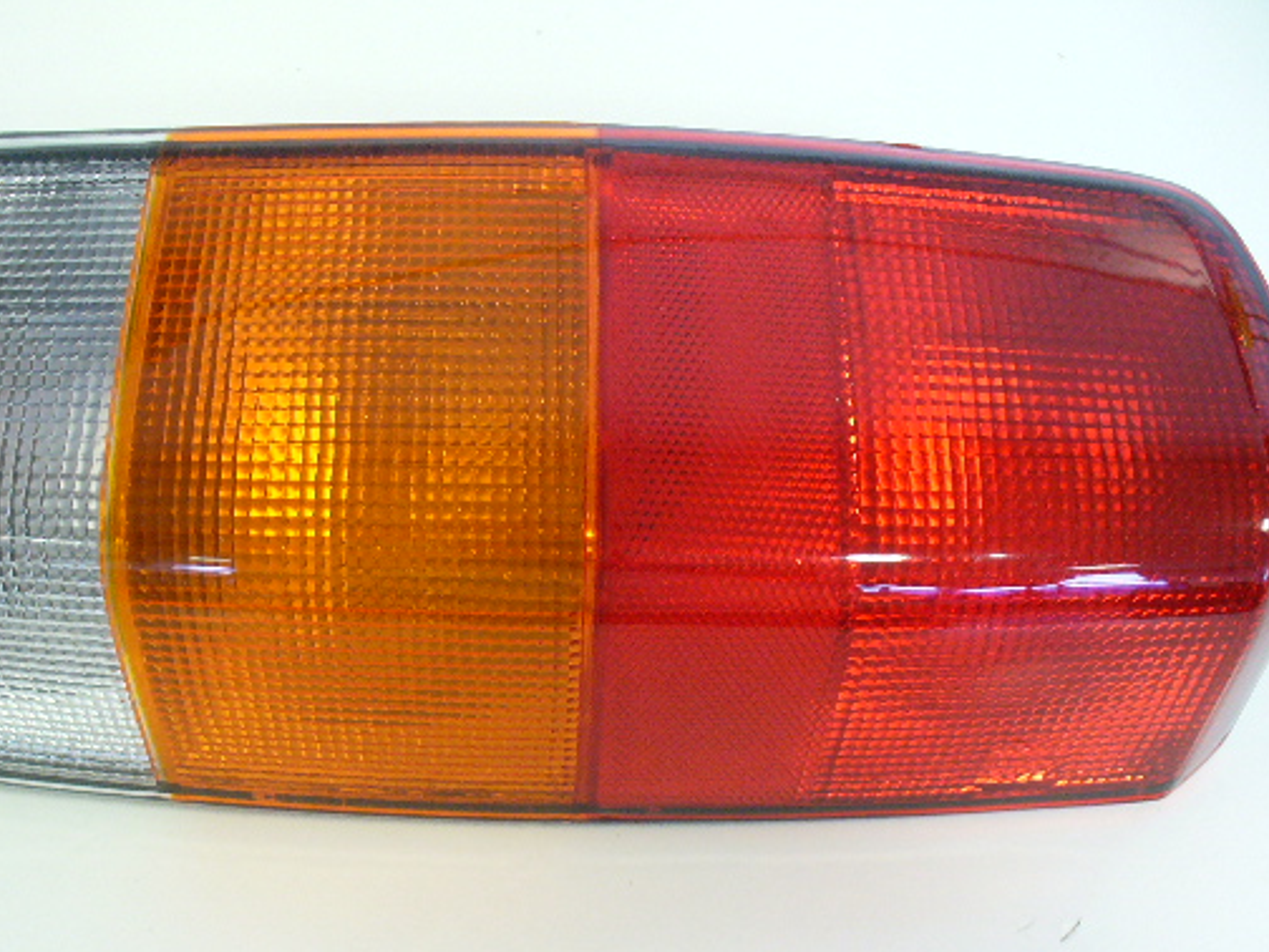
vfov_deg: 30.8
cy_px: 552
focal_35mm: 47
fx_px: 1723
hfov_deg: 40.4
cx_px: 554
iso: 200
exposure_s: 1/10
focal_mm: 6.1
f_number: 2.8
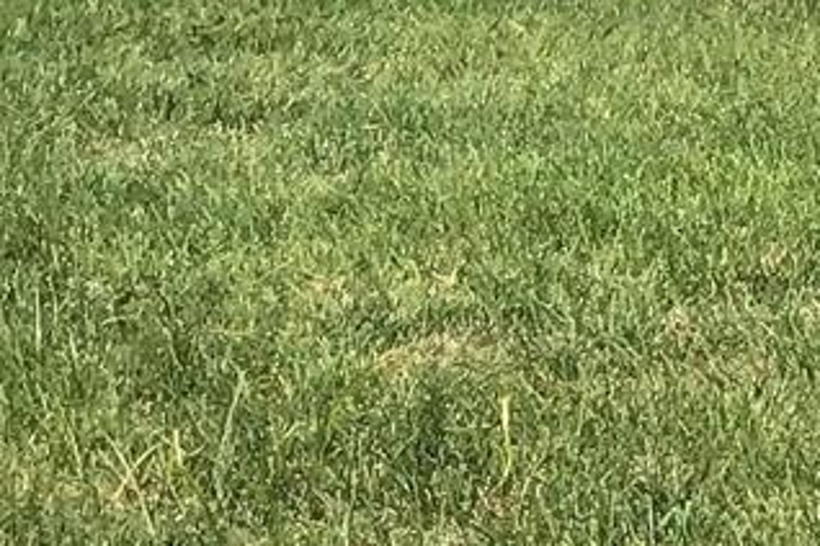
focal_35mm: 162
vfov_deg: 8.2
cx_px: 1857
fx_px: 3690
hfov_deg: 11.0
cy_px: -373
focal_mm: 3.3
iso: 25
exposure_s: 1/1508
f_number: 2.4
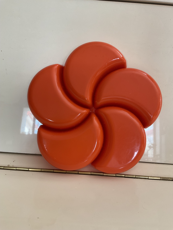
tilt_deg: -19.0
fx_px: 193
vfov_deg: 61.7
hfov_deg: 48.2
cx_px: 86
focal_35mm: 29
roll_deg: -3.3
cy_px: 115
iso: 100
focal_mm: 3
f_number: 1.8
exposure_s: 1/60
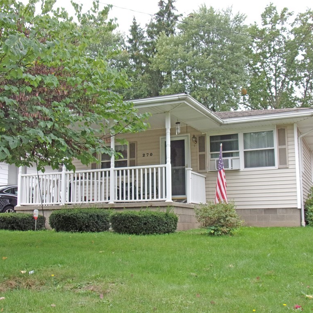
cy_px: 156
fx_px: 399
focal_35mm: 39
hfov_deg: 42.8
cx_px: 148
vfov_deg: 42.8
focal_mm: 5.9
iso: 80
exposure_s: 1/150
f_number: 3.7
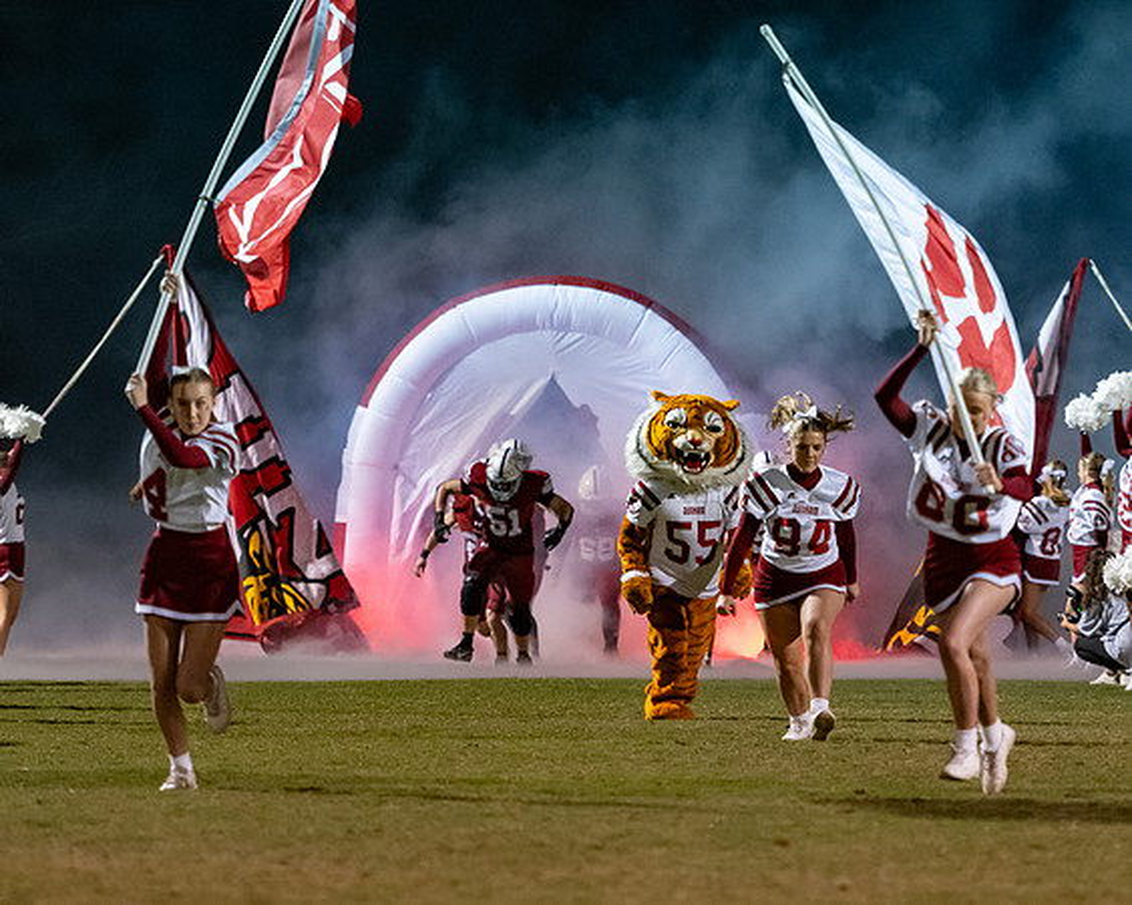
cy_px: 517
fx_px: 7320
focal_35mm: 219
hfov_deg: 8.8
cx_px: 668
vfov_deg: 7.1
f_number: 2.8
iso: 3200
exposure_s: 1/640
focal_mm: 135
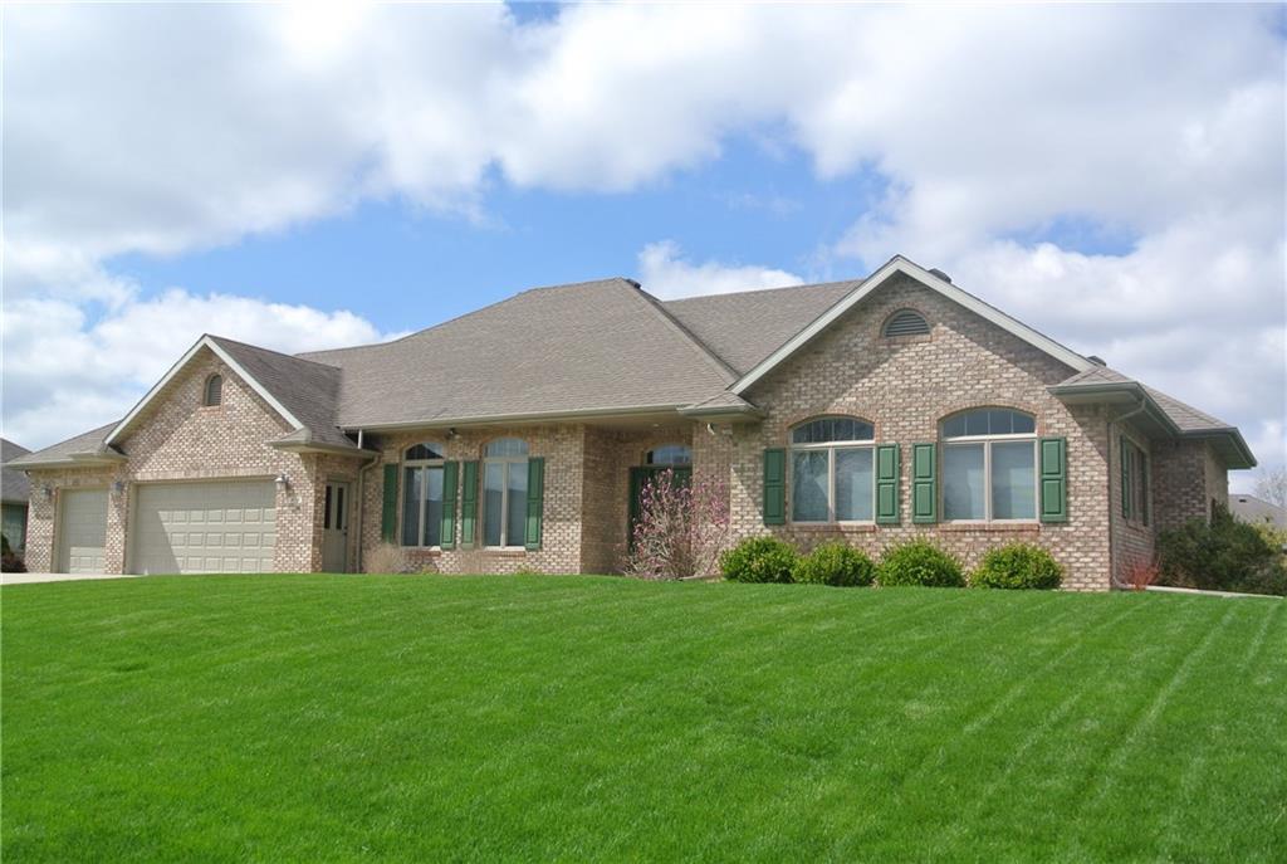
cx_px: 644
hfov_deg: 55.7
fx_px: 1218
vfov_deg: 39.0
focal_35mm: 34
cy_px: 432
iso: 100
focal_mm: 12.7
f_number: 5
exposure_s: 1/800
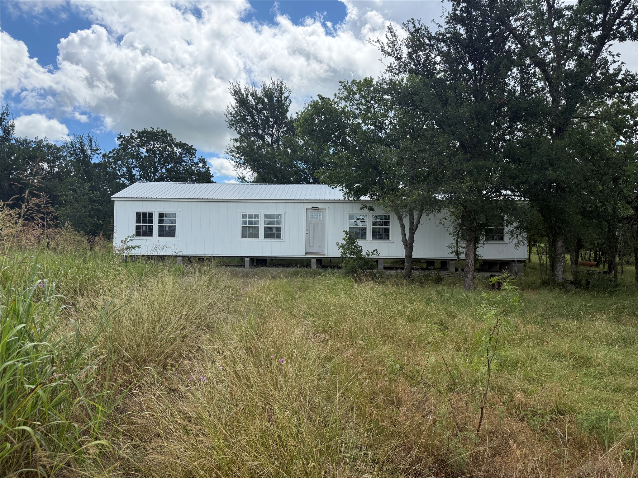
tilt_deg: +2.1
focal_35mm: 24
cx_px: 319
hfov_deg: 71.6
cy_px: 239
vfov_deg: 56.8
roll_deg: -0.6
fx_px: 442
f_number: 1.78
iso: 100
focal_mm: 6.76
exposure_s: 1/4673
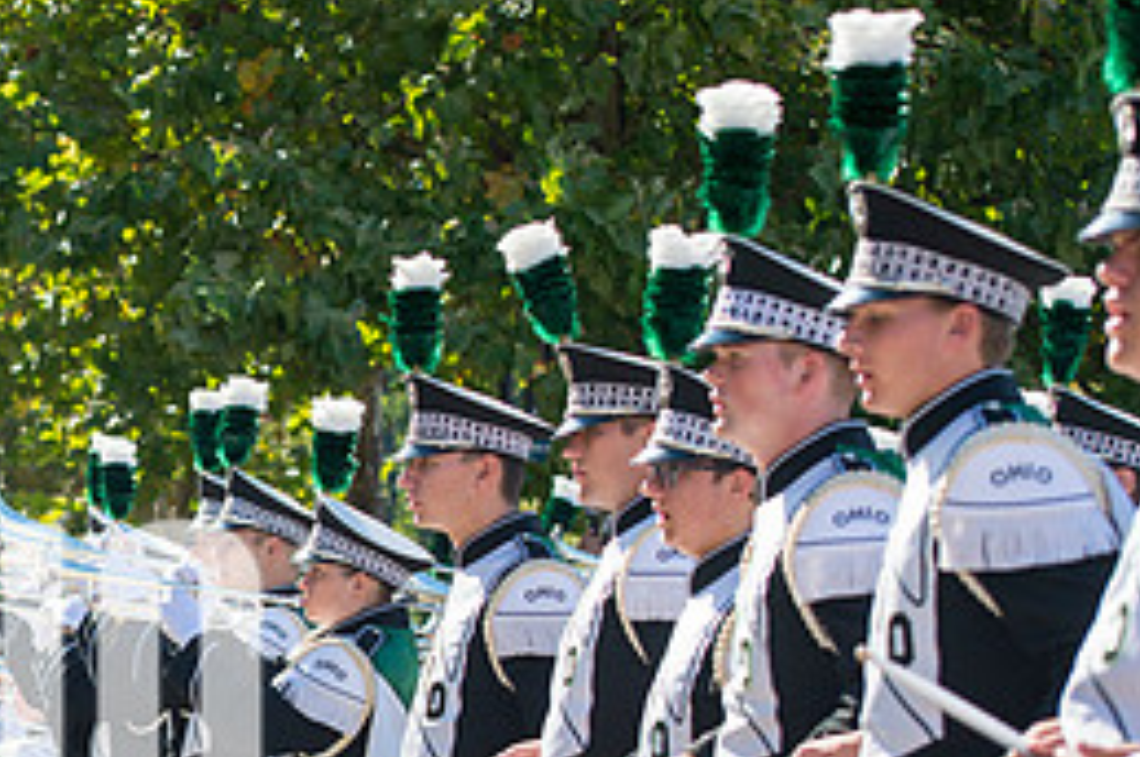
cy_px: 726
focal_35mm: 157
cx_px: -70
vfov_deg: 8.7
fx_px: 4965
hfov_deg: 12.9
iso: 200
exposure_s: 1/1000
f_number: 4.5
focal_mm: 70
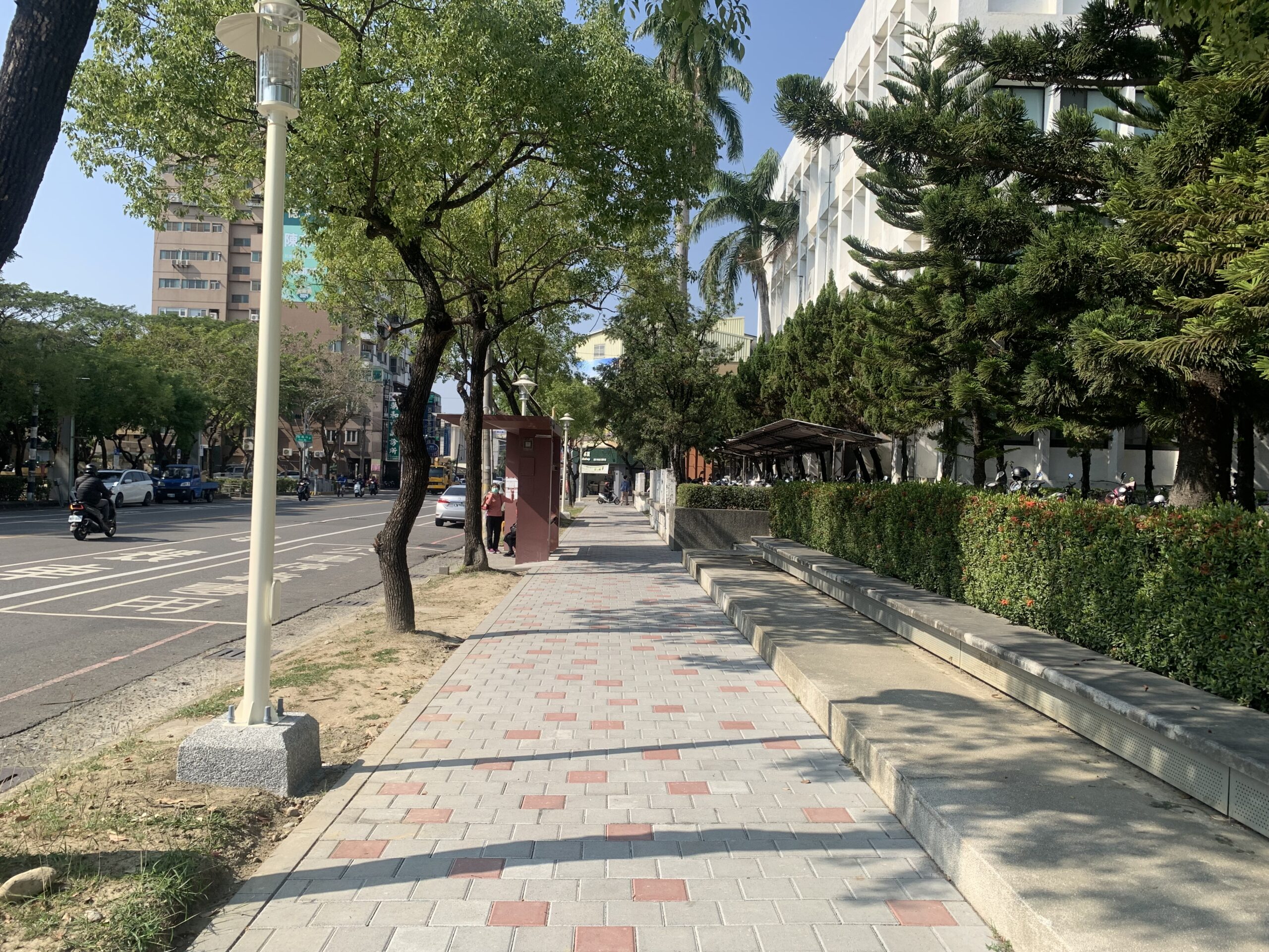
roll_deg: -1.0
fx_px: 953
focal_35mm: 26
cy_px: 476
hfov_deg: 67.3
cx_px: 634
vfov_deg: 53.1
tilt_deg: +2.2
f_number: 1.8
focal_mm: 4.25
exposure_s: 1/1718
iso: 25
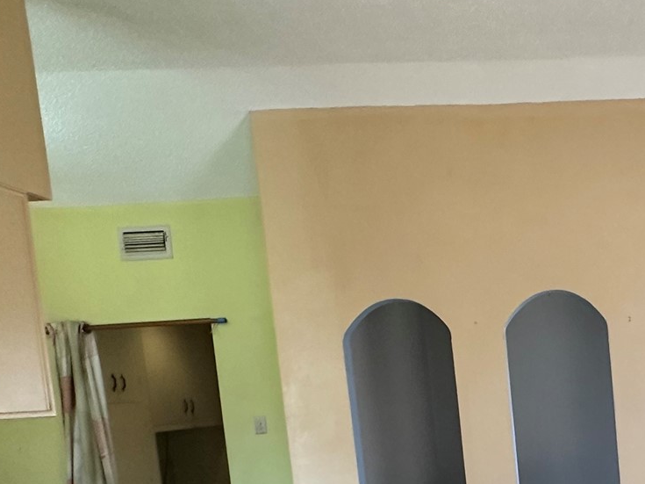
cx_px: 649
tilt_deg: -4.8
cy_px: 444
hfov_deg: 41.5
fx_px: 727
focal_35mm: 39
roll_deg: +4.0
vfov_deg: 34.5
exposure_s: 1/81
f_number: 2.2
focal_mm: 2.22
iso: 320
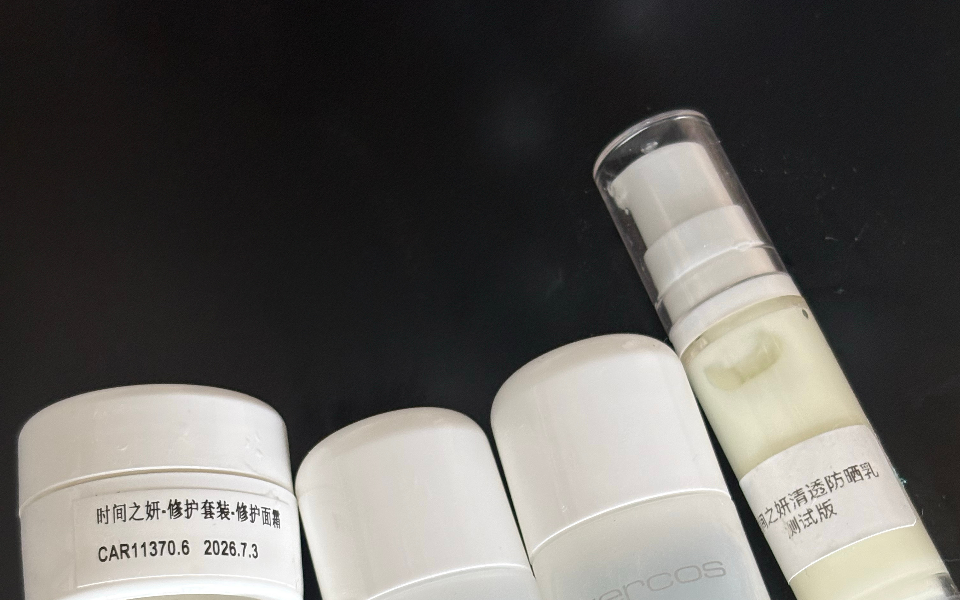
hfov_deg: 27.8
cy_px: 537
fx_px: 1936
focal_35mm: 74
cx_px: 483
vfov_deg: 17.4
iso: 125
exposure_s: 1/50
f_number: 1.6
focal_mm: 5.96
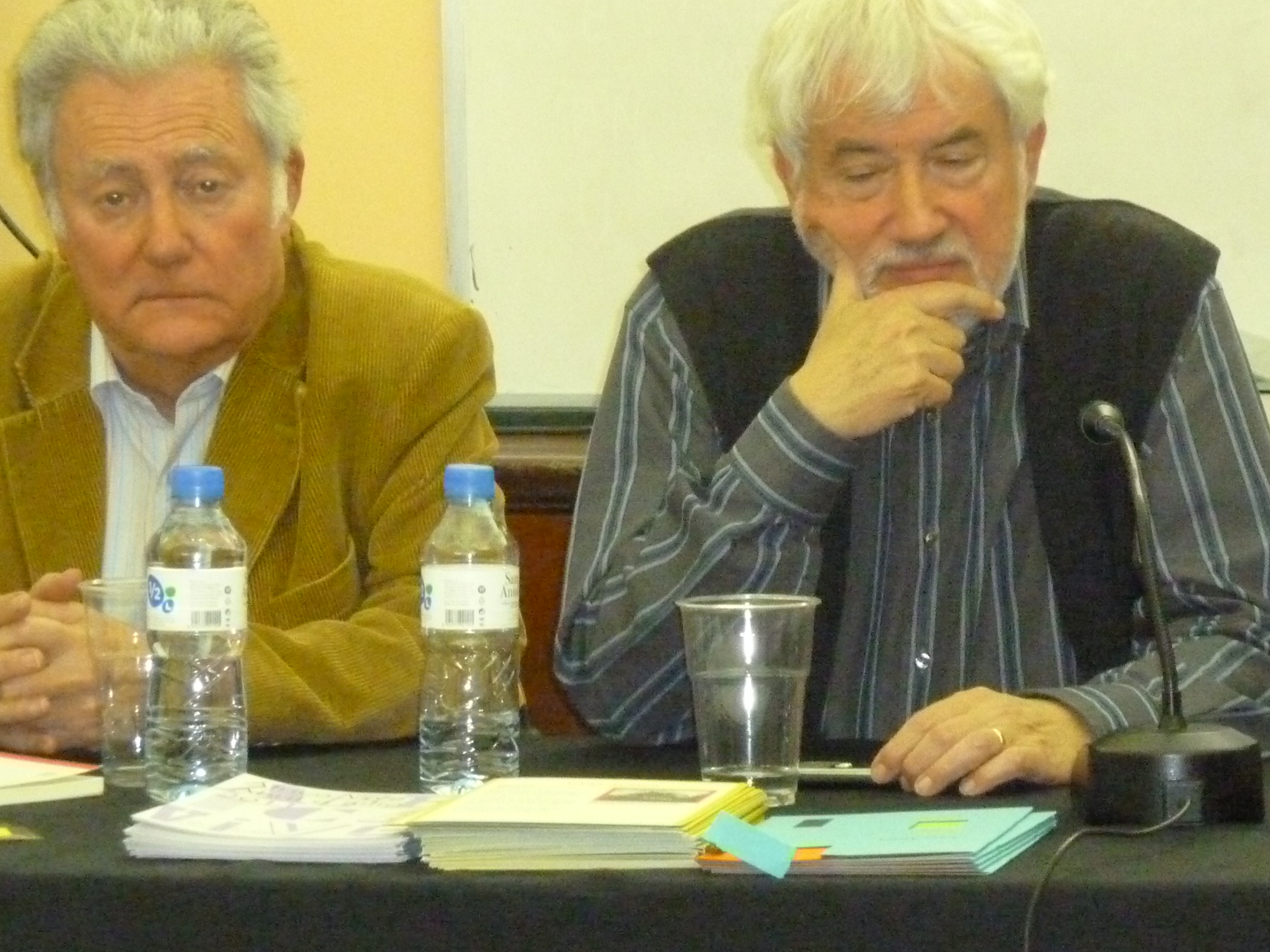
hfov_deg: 12.9
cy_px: 457
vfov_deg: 9.7
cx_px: 934
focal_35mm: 153
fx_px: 5613
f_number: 5.1
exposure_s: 1/40
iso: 1000
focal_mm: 15.4
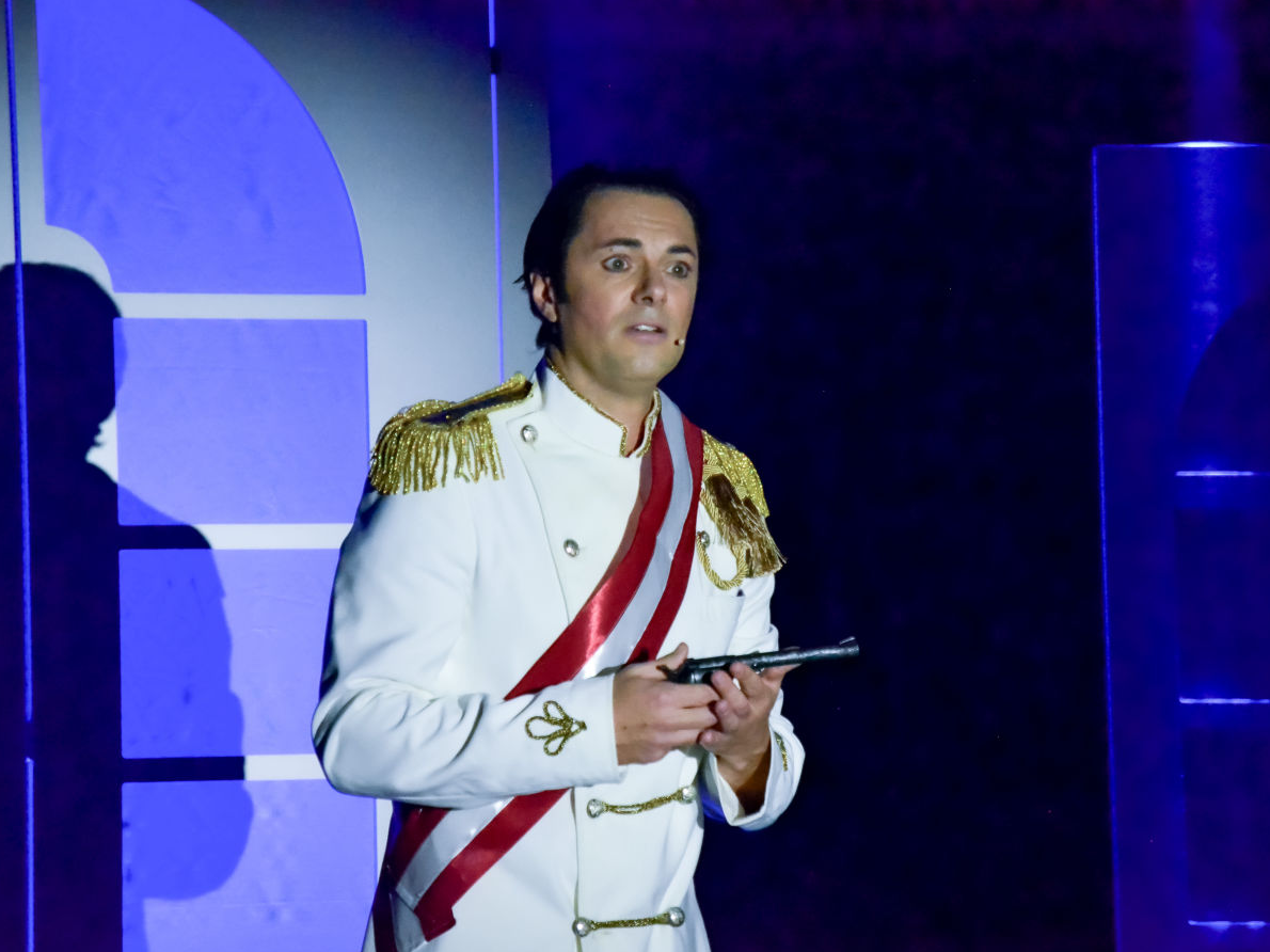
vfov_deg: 4.7
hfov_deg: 6.2
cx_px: 668
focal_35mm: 320
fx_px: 11721
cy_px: 477
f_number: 5
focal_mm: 195
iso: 6400
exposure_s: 1/160
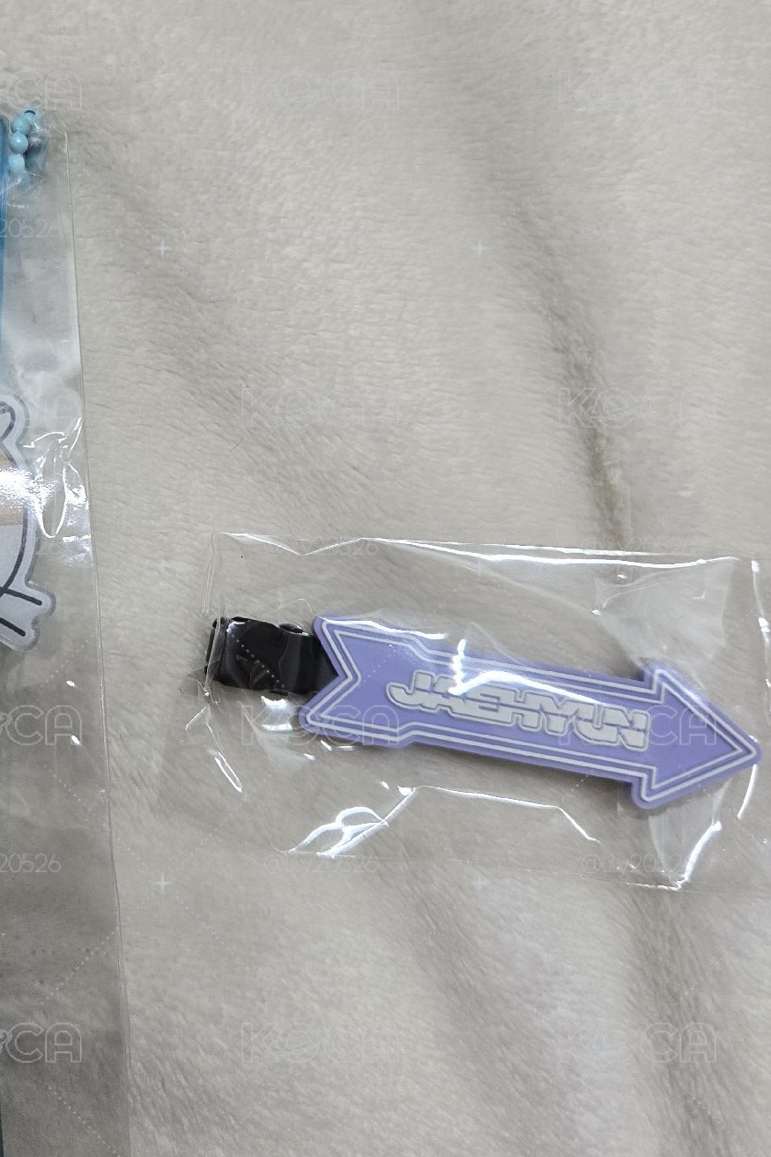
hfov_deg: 36.7
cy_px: 459
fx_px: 1124
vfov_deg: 54.0
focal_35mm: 35
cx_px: 162
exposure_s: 1/120
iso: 250
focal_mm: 5.4
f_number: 1.8
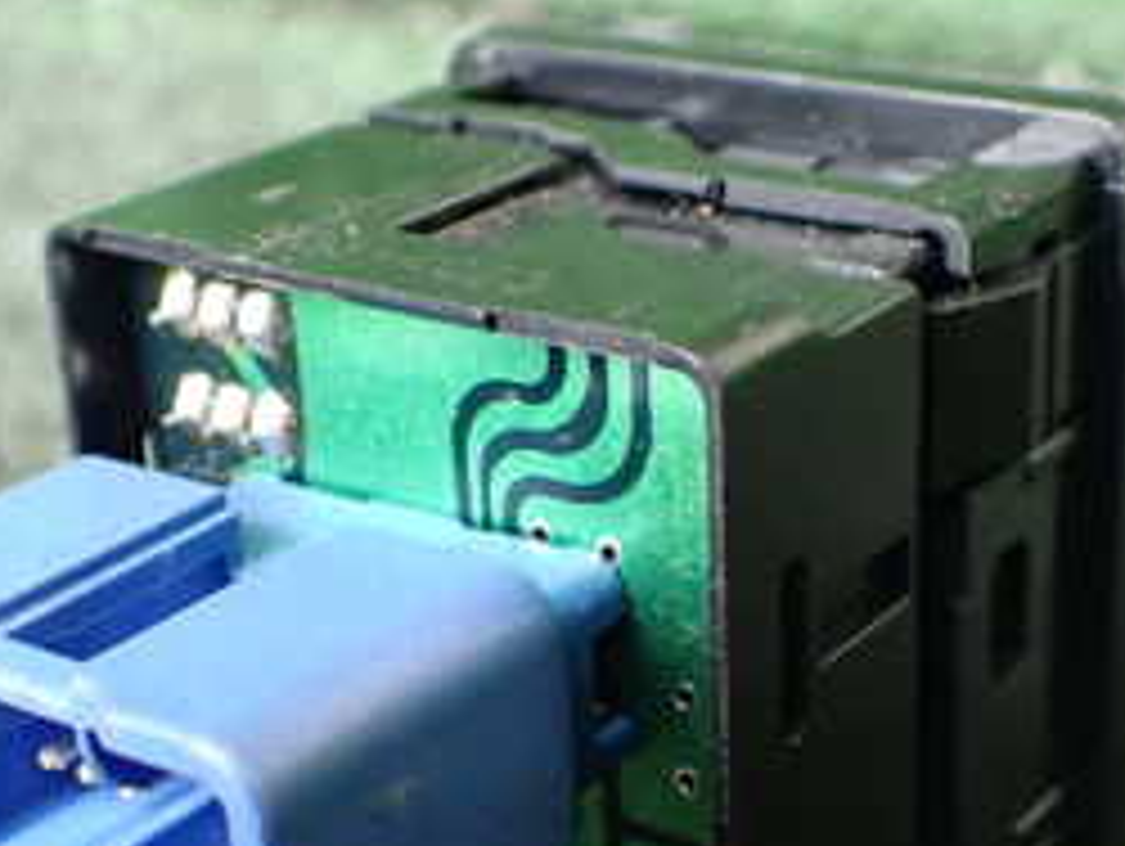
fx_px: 2342
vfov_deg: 20.4
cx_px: 531
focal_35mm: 72
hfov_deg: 27.0
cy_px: 558
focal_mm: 5.4
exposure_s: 1/100
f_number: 2.3
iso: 800
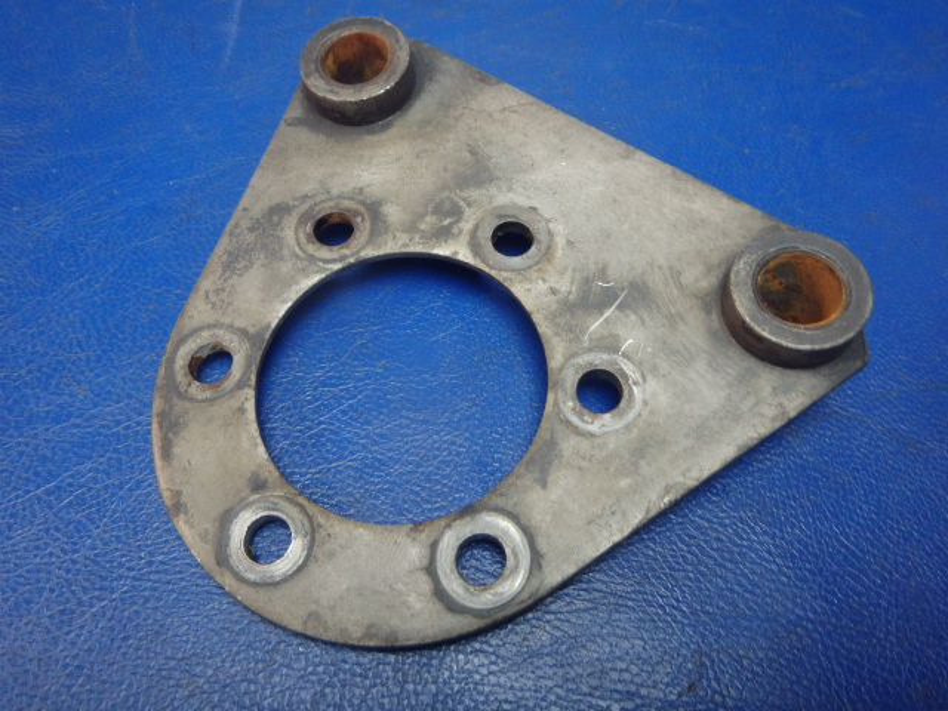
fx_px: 767
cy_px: 356
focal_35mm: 28
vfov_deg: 49.7
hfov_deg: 63.4
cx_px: 474
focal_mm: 5
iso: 500
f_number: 3.9
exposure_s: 1/30
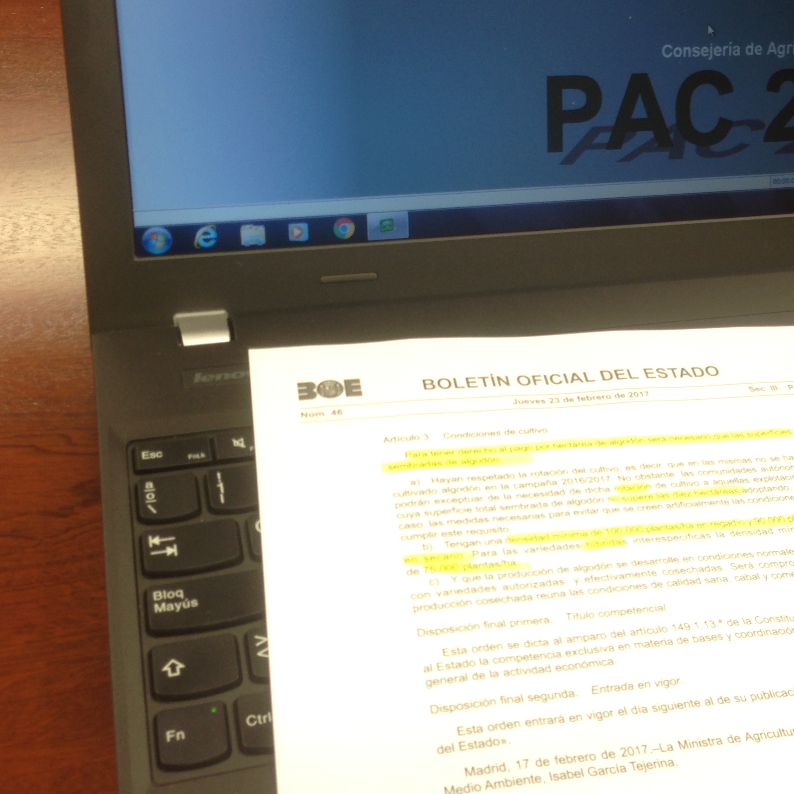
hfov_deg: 32.5
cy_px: 286
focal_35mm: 52
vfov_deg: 32.6
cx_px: 538
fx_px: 1349
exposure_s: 1/20
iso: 50
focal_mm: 4.12
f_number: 2.4
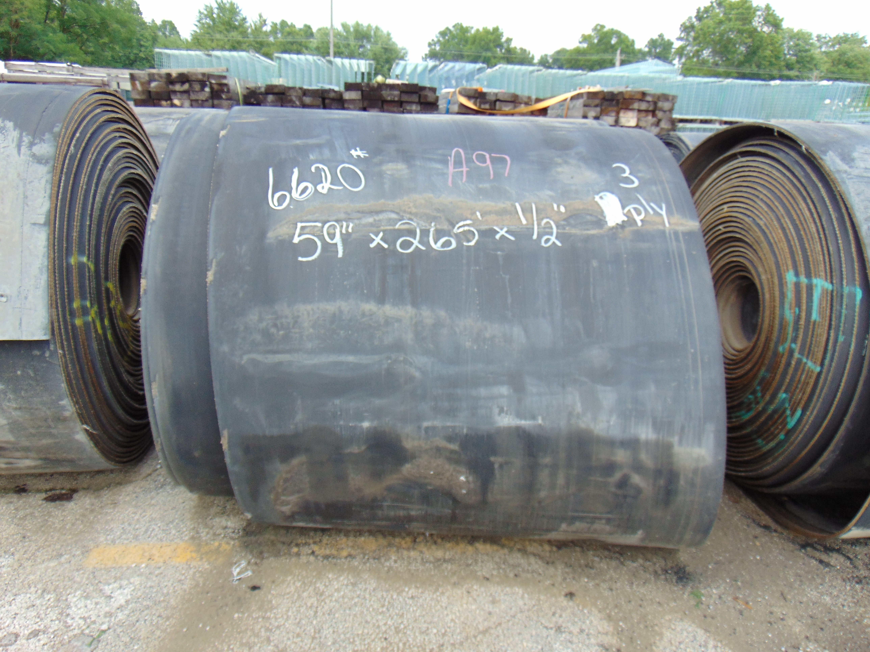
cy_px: 326
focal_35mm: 25
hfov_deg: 69.4
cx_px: 435
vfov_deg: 54.9
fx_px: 628
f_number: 3
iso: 80
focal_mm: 4.5
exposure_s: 1/320
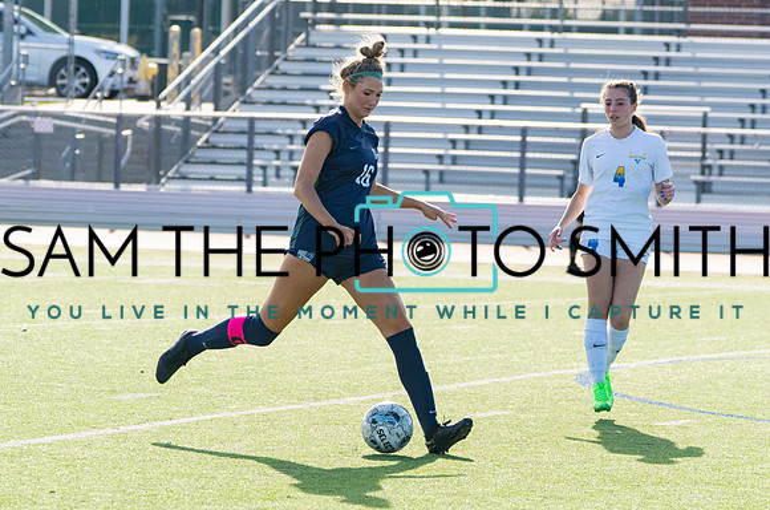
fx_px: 5997
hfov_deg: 7.3
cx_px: 414
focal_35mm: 281
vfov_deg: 4.9
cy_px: 262
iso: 1000
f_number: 7.1
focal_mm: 203
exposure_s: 1/1000
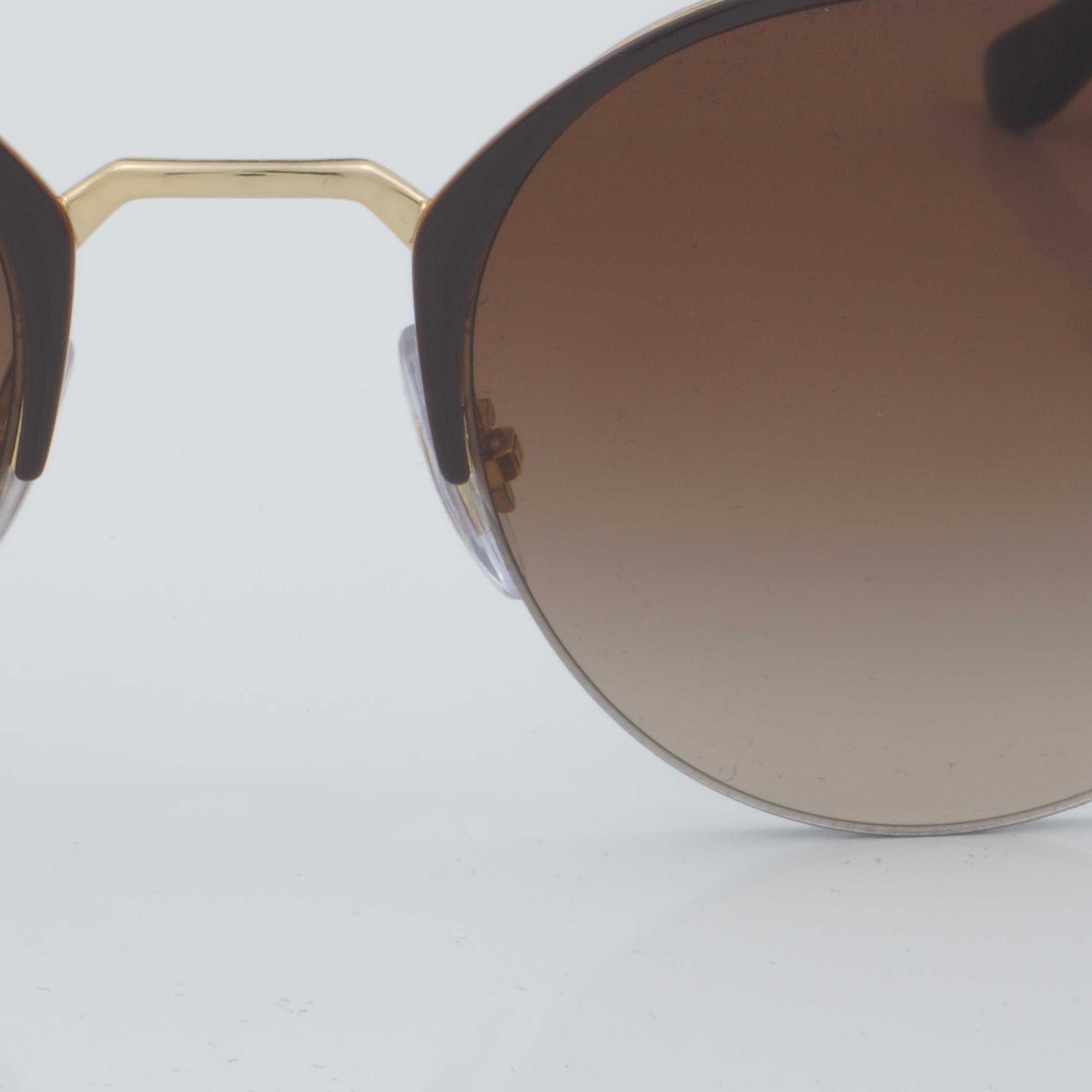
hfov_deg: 9.2
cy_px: 406
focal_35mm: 189
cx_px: 236
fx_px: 6751
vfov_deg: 9.2
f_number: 32
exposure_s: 1/4
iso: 100
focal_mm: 55
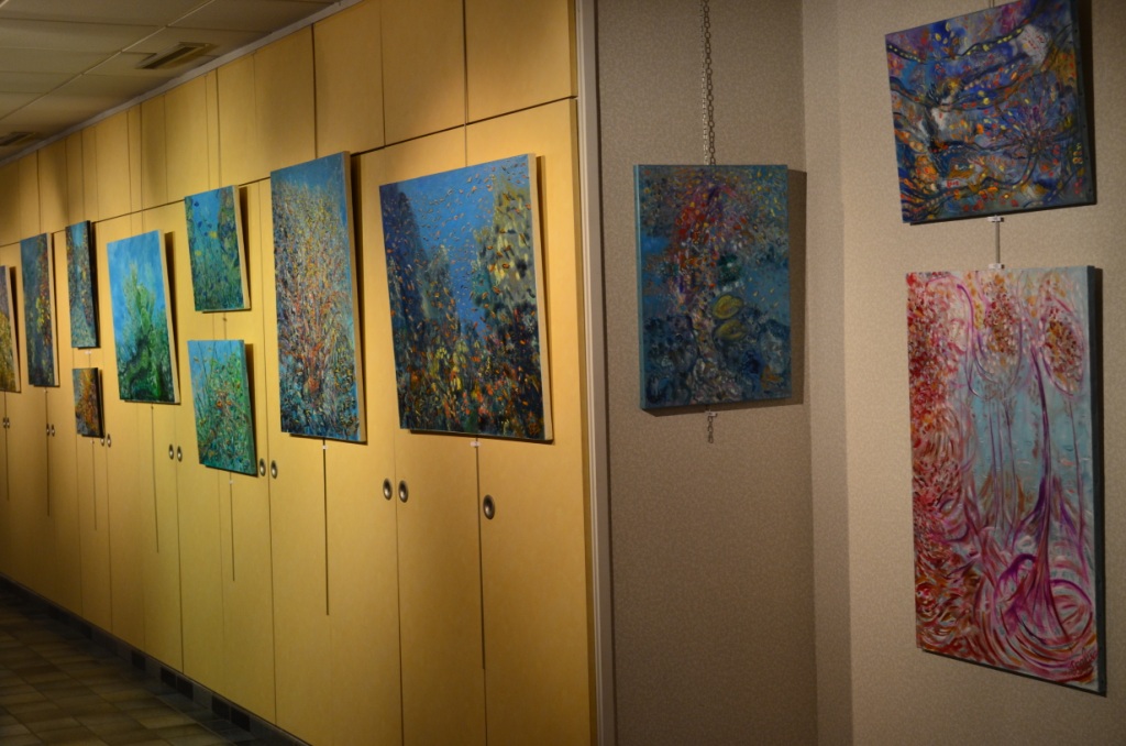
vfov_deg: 24.9
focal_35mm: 54
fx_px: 1685
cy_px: 373
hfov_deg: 36.9
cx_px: 563
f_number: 8
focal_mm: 36
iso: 560
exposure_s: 1/15
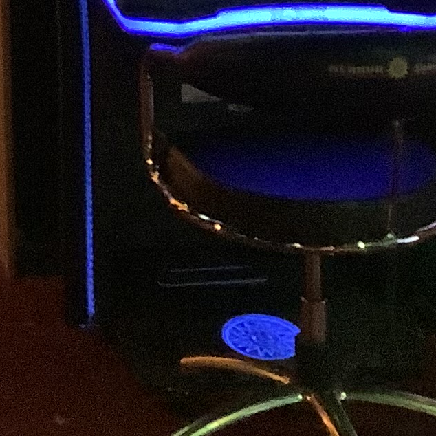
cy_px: -369
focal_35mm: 141
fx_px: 2009
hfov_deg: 12.0
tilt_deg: -3.8
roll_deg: +0.7
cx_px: -131
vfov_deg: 11.4
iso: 400
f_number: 2.4
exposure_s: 1/33
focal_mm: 3.3
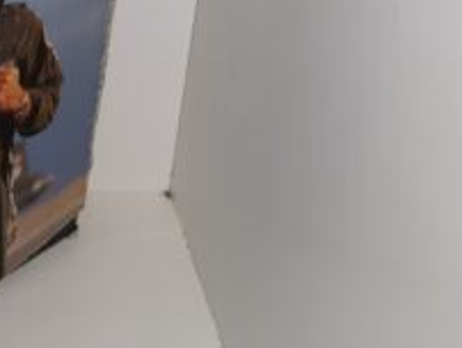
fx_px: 1109
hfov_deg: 21.4
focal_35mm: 83
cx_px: -130
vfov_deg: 17.3
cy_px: -11
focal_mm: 3.7
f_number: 1.7
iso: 40
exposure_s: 1/144
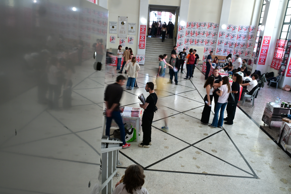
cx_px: 146
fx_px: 226
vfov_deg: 46.4
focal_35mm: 28
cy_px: 97
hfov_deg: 65.5
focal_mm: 28
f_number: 20
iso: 1250
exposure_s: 1/4
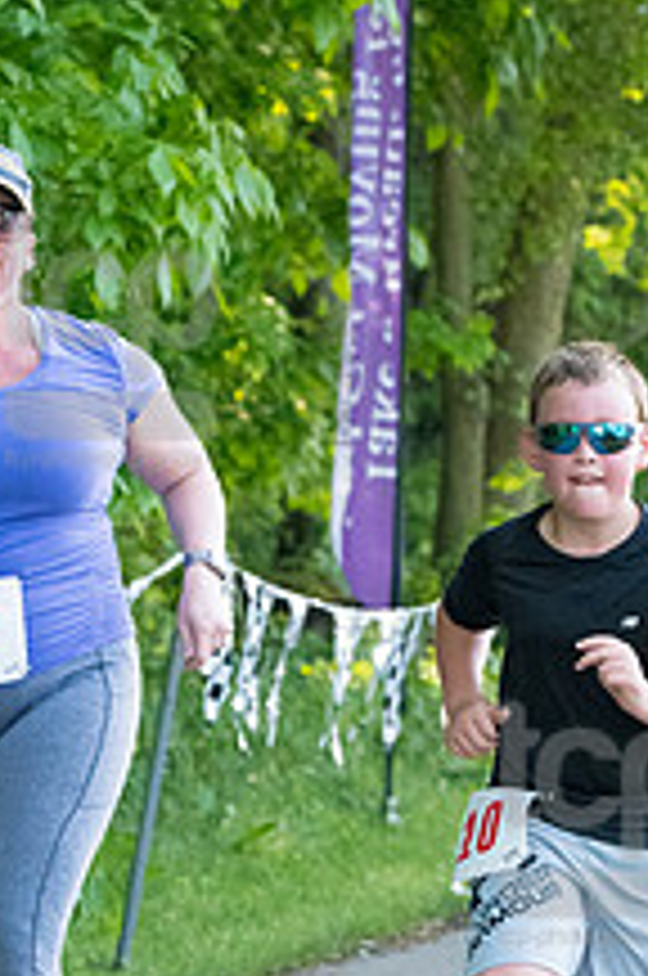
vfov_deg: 6.3
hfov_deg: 4.2
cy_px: 823
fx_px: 8802
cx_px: 605
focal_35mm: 325
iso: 4000
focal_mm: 105
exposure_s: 1/1600
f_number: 5.6
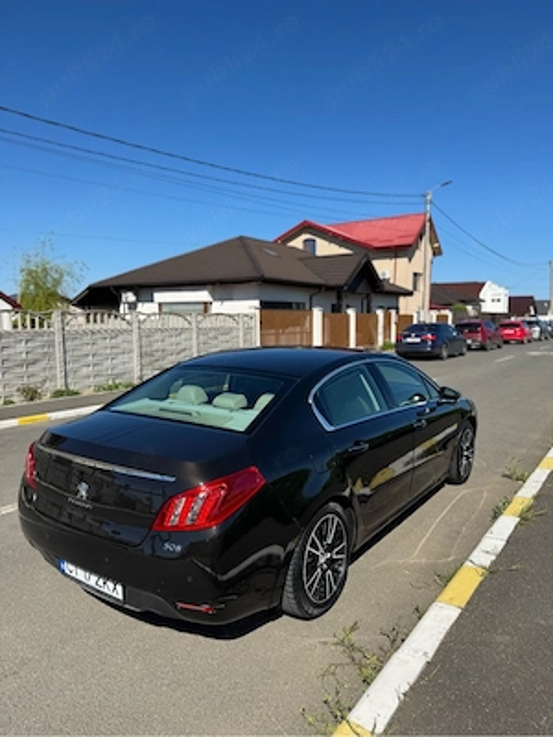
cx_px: 276
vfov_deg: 71.6
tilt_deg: -5.0
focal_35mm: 24
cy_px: 368
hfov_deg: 56.8
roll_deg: -0.4
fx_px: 511
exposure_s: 1/4608
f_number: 1.78
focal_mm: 6.76
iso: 80
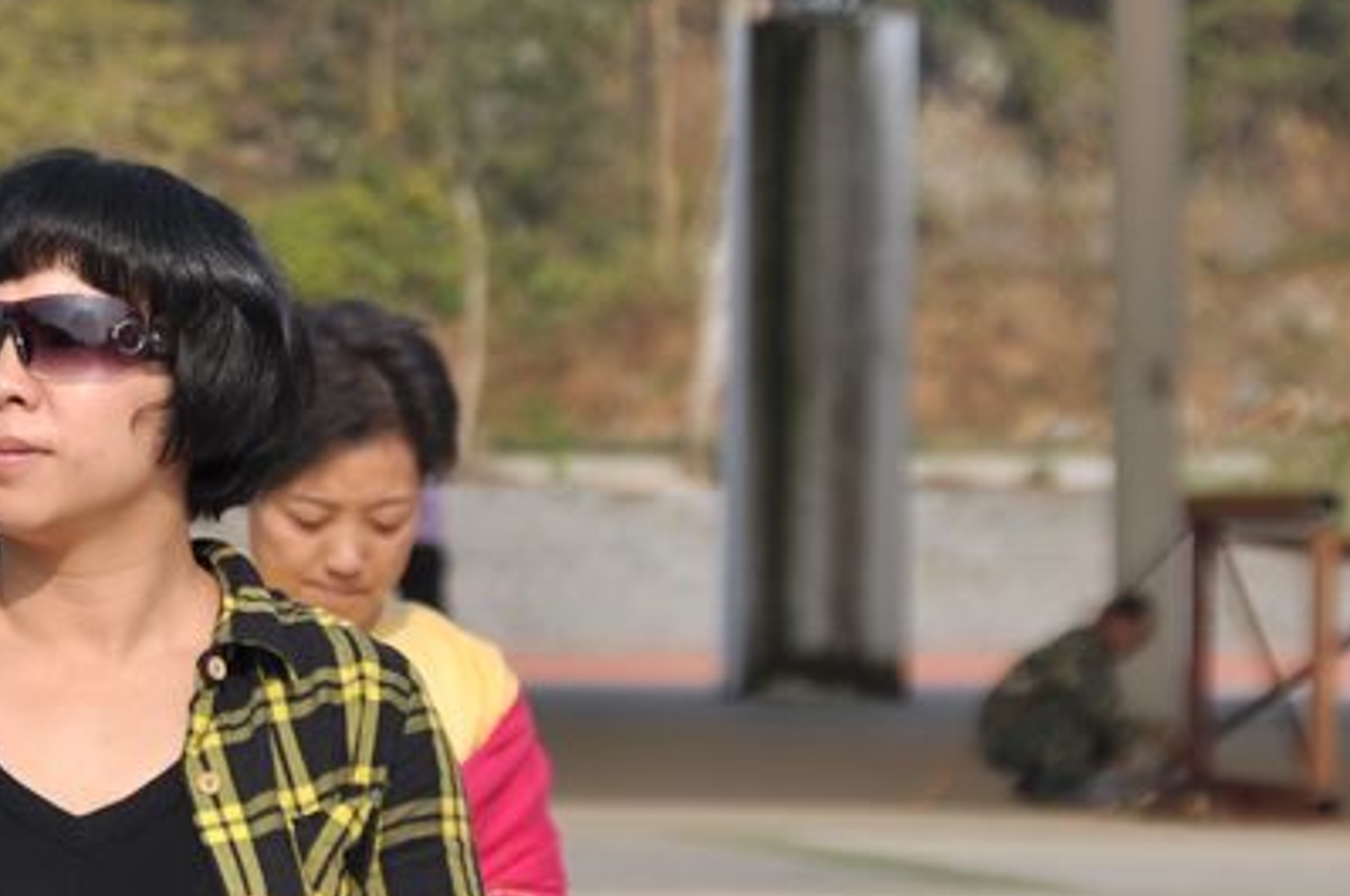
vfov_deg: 4.5
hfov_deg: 6.7
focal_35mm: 307
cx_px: 78
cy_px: 553
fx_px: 11498
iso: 200
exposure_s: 1/1250
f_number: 5.3
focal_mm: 80
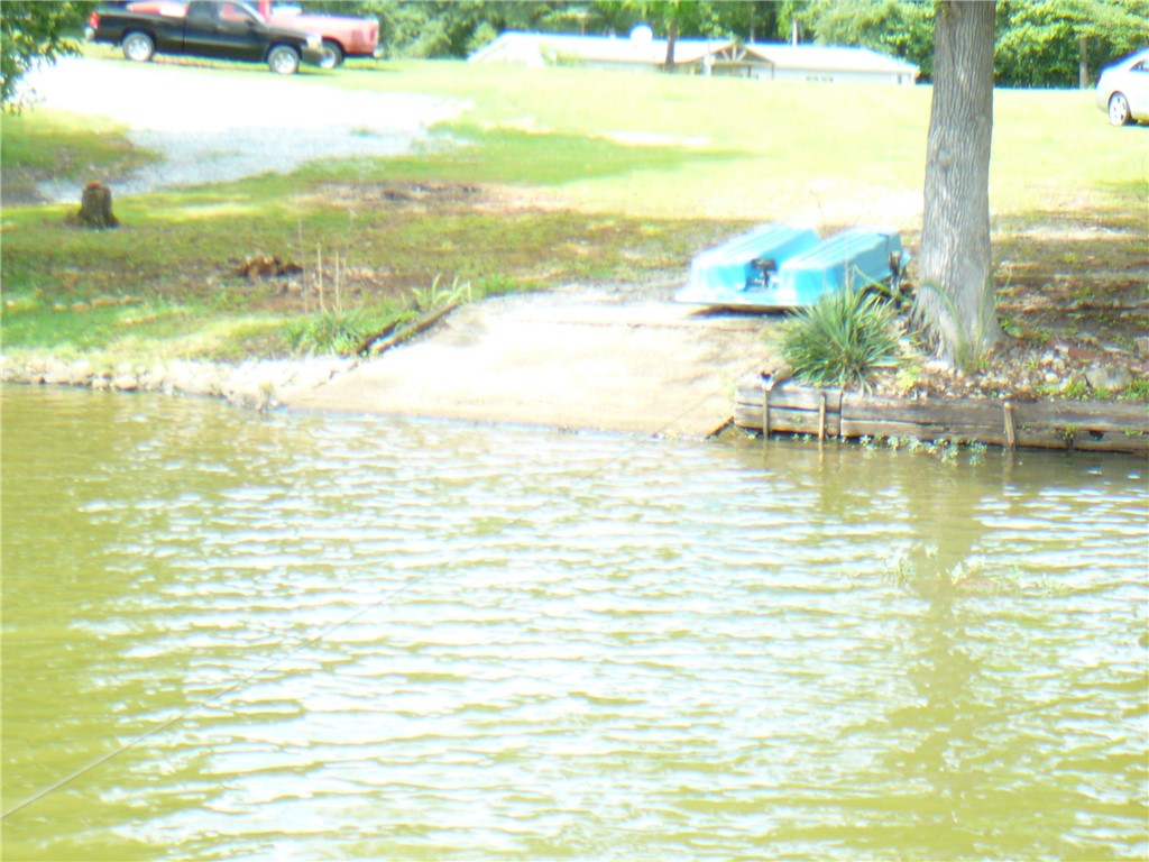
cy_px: 431
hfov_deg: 27.4
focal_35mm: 71
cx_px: 574
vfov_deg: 20.7
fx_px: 2357
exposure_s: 1/80
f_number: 3.7
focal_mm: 10.5
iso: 80
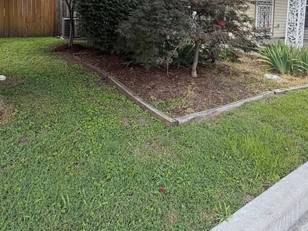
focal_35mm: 27
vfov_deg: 45.8
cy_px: 17
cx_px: 164
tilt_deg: -1.8
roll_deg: -2.4
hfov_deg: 65.3
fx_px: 240
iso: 50
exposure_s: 1/502
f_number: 2.2
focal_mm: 2.22
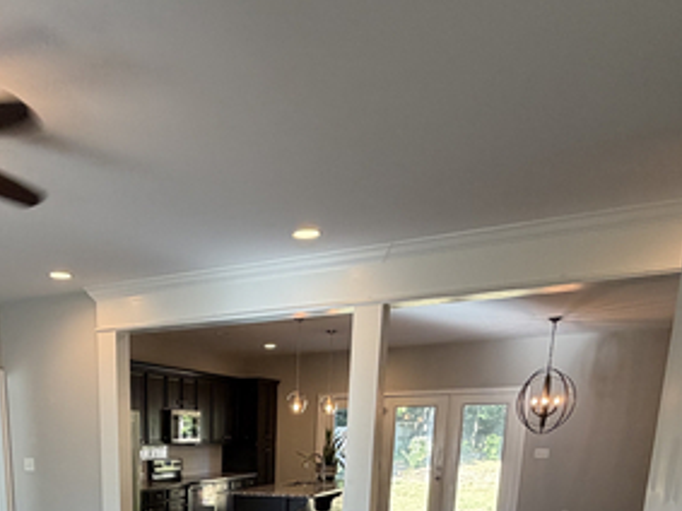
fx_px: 650
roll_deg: +1.4
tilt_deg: -12.1
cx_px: 187
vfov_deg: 35.6
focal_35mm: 33
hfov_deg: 53.3
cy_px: 581
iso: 160
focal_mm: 2.22
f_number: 2.2
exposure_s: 1/60
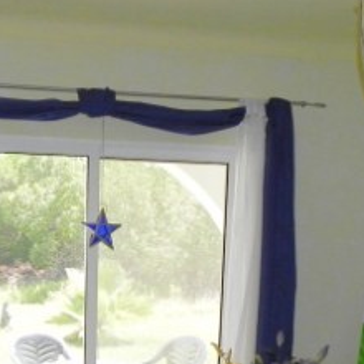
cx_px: 89
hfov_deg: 25.4
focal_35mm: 67
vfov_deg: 24.2
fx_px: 797
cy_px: 390
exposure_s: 1/93.6
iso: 160
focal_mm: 4.6
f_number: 4
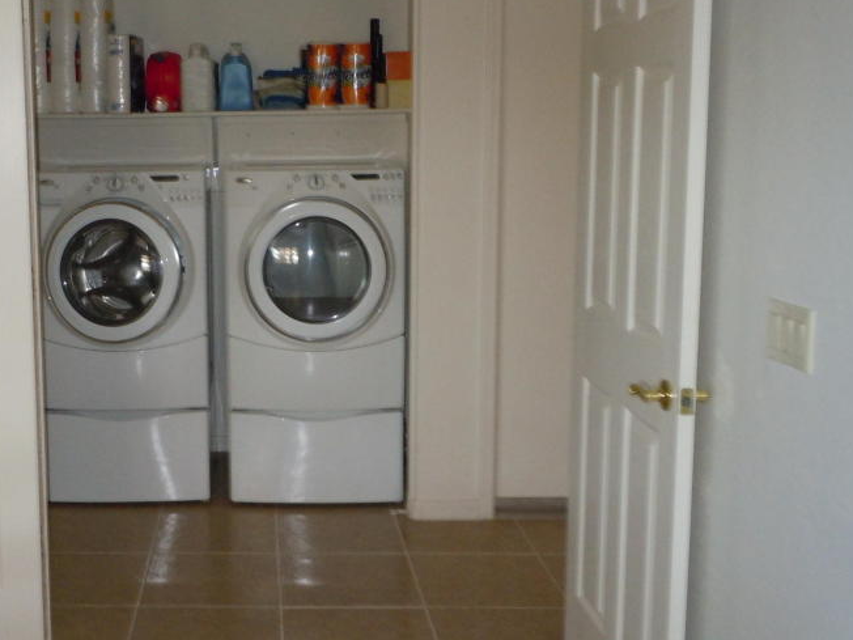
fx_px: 1084
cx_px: 221
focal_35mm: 44
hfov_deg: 41.8
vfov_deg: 32.8
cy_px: 275
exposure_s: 1/25
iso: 400
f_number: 3.7
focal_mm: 5
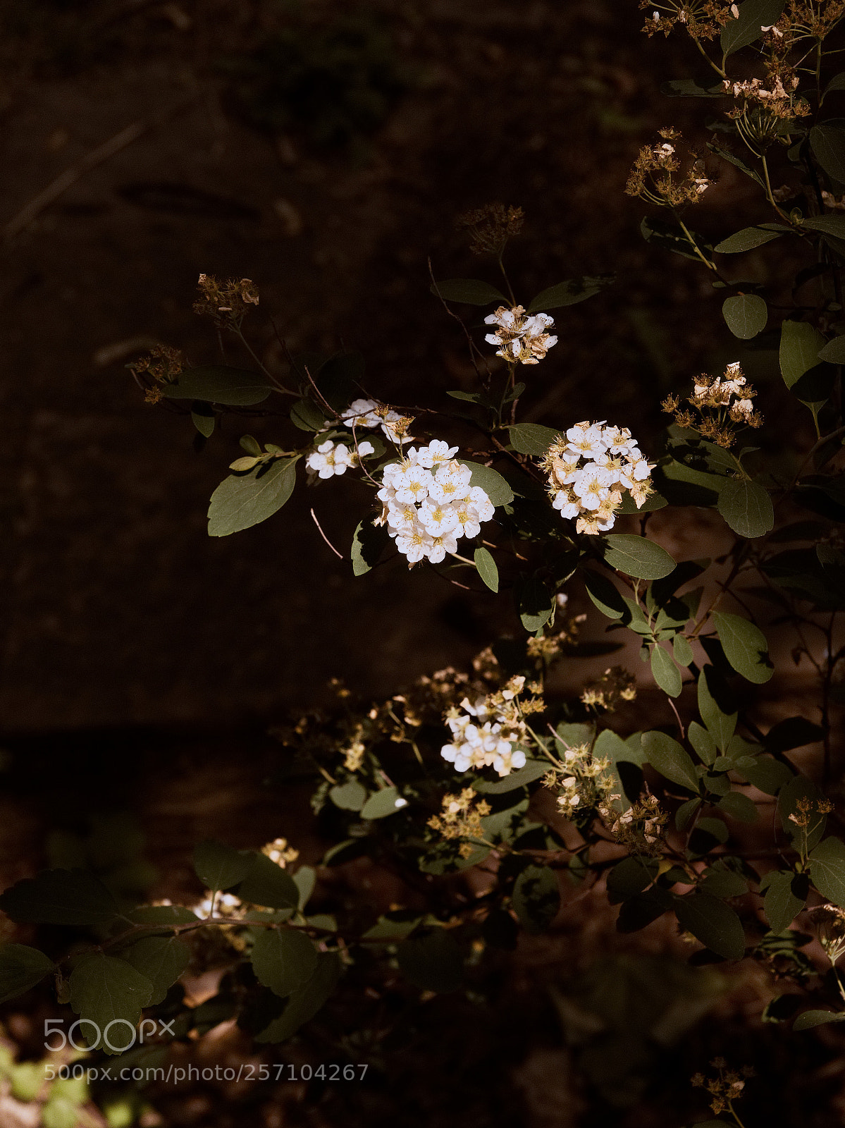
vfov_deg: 24.4
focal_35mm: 80
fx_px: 2605
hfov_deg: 18.4
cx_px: 422
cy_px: 564
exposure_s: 1/1300
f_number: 6.3
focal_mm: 40
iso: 800
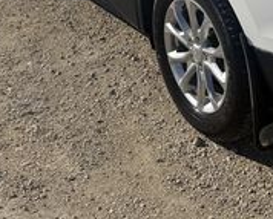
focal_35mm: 84
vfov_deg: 16.8
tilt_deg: -10.1
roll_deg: -0.1
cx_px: 262
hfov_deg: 22.0
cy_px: -98
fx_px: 680
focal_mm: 6.76
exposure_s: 1/10309
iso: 80
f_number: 1.78
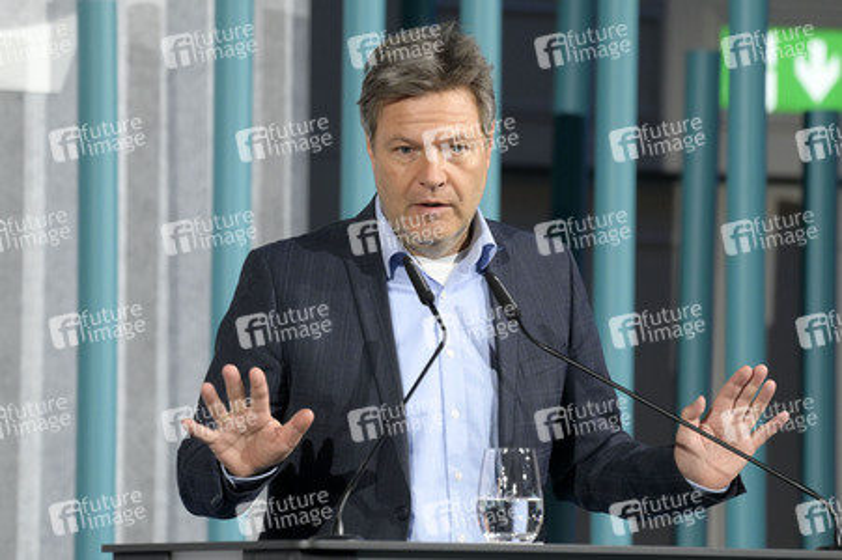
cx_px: 421
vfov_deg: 3.7
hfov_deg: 5.6
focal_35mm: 370
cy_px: 280
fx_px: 8647
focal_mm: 370
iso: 4000
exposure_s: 1/500
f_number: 5.6
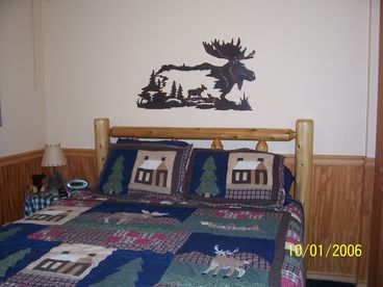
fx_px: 376
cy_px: 144
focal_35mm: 34
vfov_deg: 41.8
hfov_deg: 54.0
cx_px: 192
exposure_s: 1/60
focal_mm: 5.6
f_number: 2.7
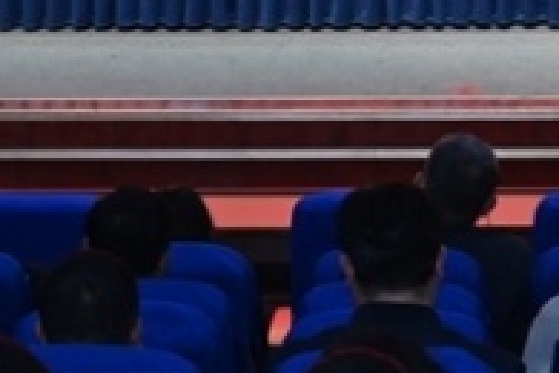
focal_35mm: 266
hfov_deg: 7.7
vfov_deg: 5.0
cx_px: 510
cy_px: -475
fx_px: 4130
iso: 3200
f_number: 6.3
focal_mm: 54
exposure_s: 1/100
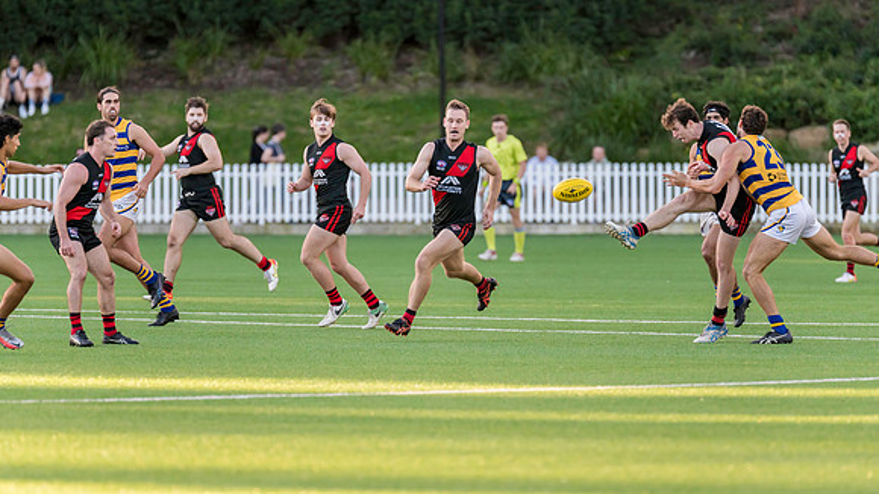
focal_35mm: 346
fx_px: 8055
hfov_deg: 6.2
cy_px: 258
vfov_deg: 3.5
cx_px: 440
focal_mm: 330
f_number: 4
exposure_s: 1/2000
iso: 800
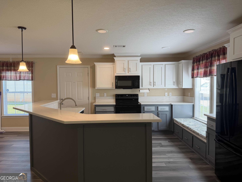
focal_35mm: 24
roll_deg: +0.5
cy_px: 91
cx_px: 121
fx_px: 168
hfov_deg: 71.6
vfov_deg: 56.8
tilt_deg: -2.3
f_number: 1.78
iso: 80
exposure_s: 1/120
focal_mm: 6.76
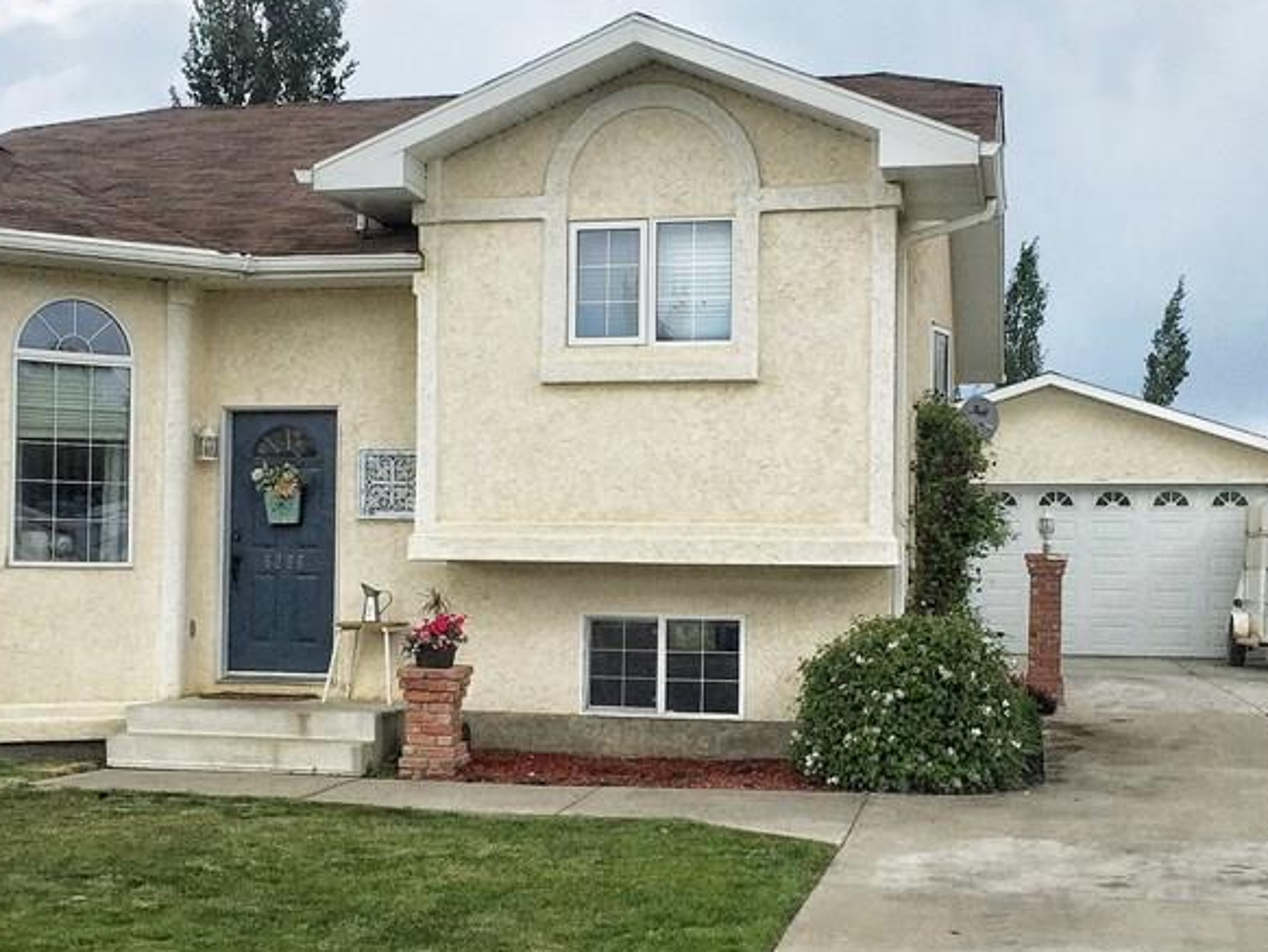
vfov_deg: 28.5
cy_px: 545
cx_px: 569
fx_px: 1869
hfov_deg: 37.4
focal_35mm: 51
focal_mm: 4.15
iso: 32
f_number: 2.2
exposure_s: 1/1522
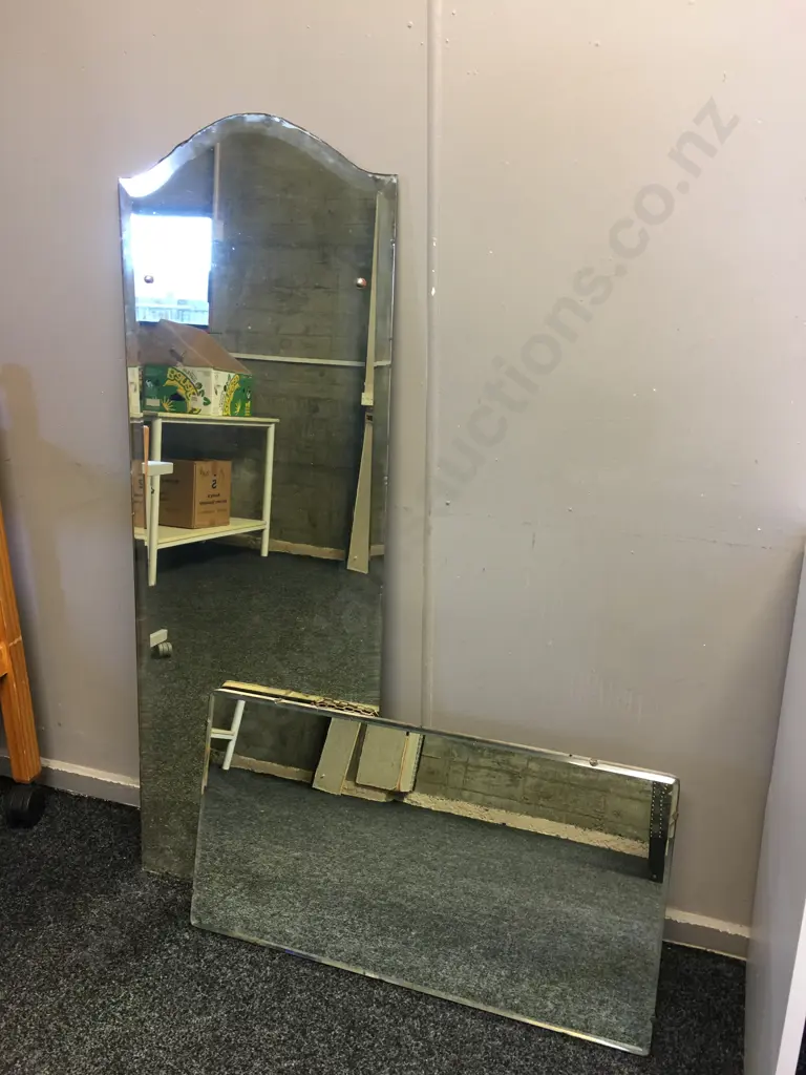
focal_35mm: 29
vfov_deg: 61.7
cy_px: 538
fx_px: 900
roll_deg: -0.6
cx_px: 403
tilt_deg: -18.3
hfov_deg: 48.2
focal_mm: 4.15
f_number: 2.2
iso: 64
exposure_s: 1/17
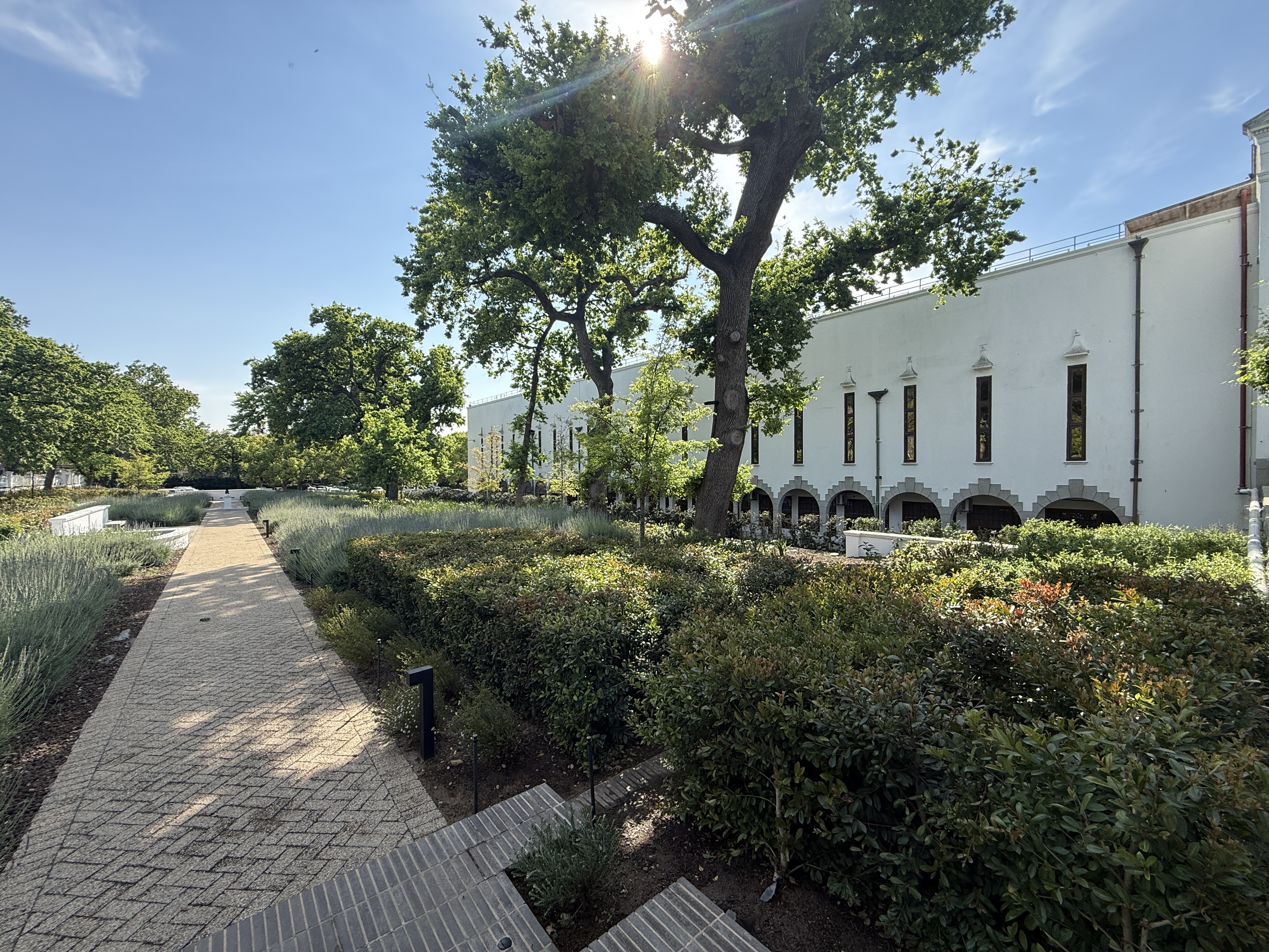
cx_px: 634
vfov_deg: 85.7
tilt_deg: -1.2
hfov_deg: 102.1
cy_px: 476
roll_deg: +1.1
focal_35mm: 14
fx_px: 513
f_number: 2.2
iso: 64
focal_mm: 2.22
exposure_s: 1/734
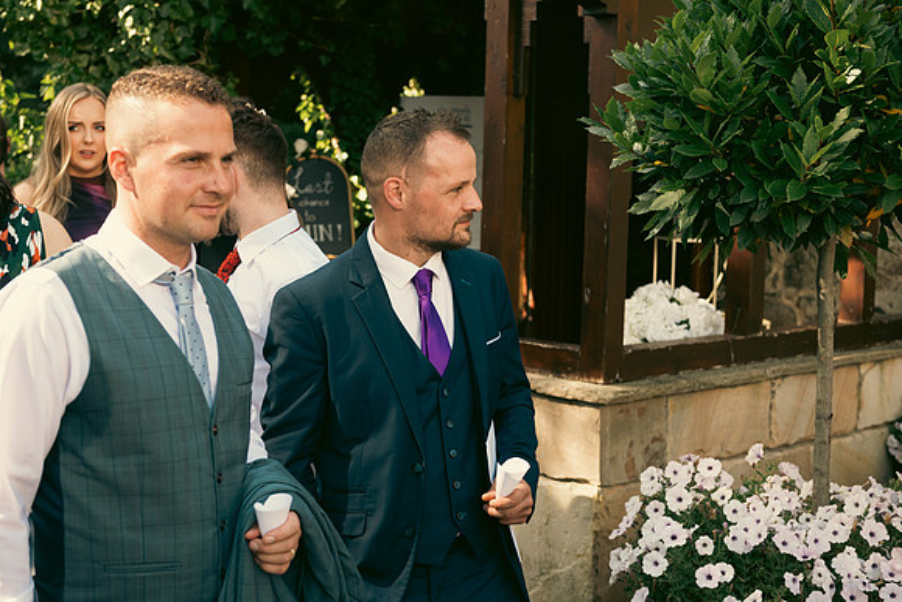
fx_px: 1403
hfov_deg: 35.6
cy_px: 301
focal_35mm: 56
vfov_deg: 24.2
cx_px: 451
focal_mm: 56
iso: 160
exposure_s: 1/160
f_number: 5
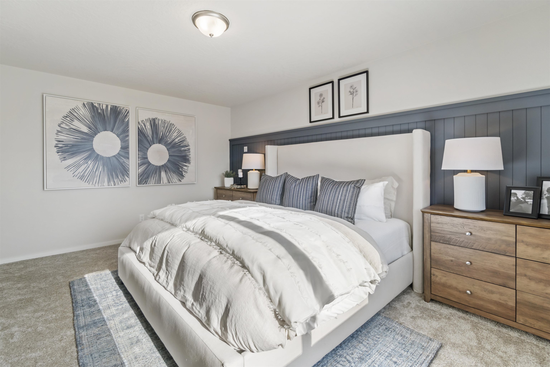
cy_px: 184
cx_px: 275
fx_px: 229
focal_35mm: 15
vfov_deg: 77.3
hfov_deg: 100.4
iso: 100
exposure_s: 1/50
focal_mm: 10
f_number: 5
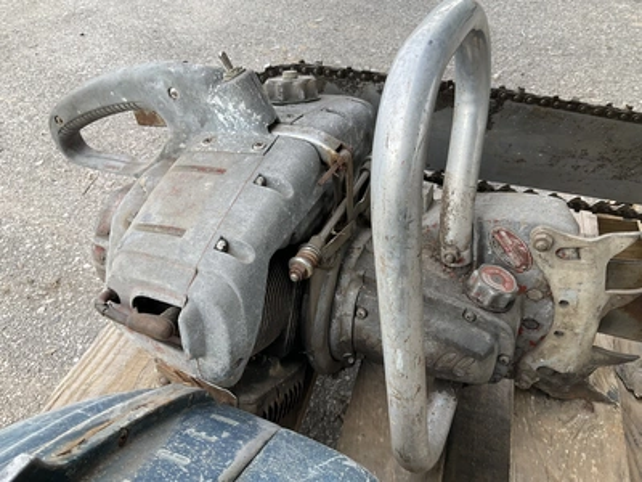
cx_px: 321
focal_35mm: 29
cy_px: 241
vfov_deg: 48.2
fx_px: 538
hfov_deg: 61.7
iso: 16
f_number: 1.8
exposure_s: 1/122
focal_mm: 3
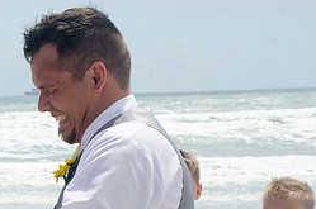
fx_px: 1227
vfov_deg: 9.7
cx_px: -44
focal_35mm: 140
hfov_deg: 14.3
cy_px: 220
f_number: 11
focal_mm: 40
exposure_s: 1/250
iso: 100
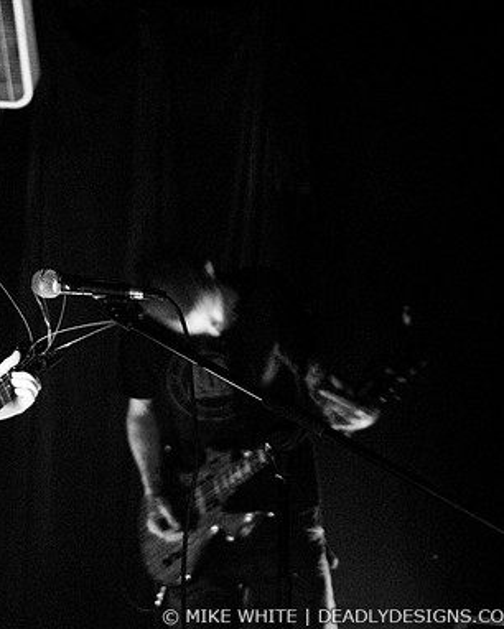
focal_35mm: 64
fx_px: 1192
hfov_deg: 23.2
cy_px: 314
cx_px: 49
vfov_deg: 29.6
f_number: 1.8
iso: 1000
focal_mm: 30
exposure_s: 1/25
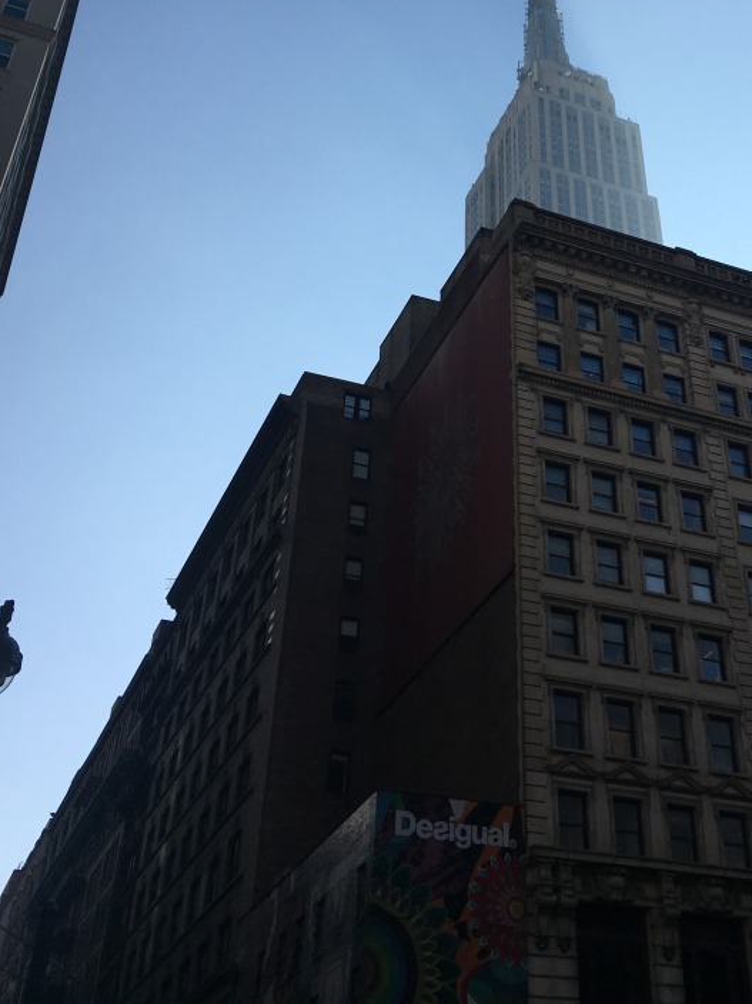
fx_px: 1275
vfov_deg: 41.6
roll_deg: +4.1
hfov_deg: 32.4
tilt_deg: +42.0
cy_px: 246
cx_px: 547
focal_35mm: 44
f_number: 2.2
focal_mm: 4.15
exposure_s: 1/2481
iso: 25
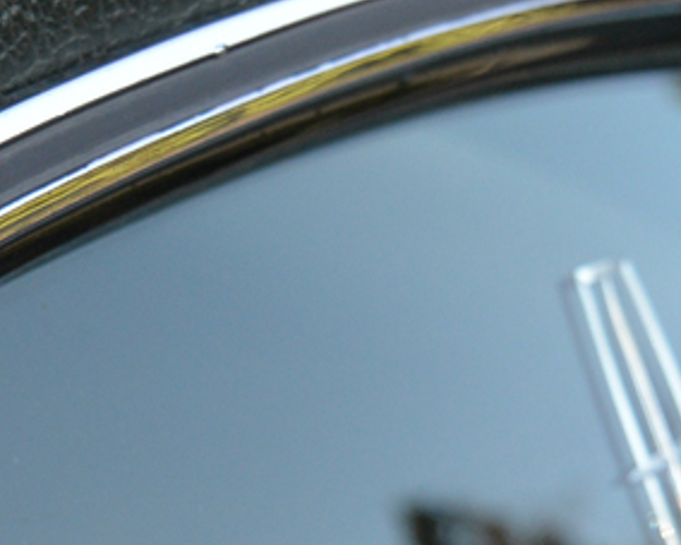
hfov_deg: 20.0
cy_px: 635
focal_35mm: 96
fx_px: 1934
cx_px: 321
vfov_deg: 15.5
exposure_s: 1/400
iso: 200
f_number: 3.5
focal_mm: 11
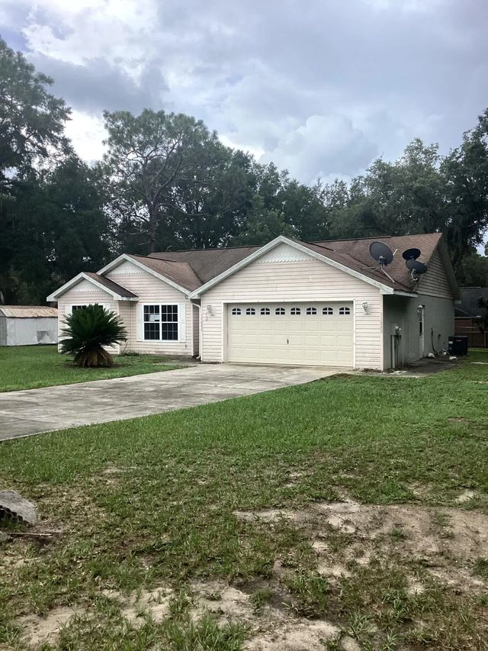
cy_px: 326
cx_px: 244
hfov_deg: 45.5
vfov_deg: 58.3
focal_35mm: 31
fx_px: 583
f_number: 2.4
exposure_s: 1/840
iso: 25
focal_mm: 3.3
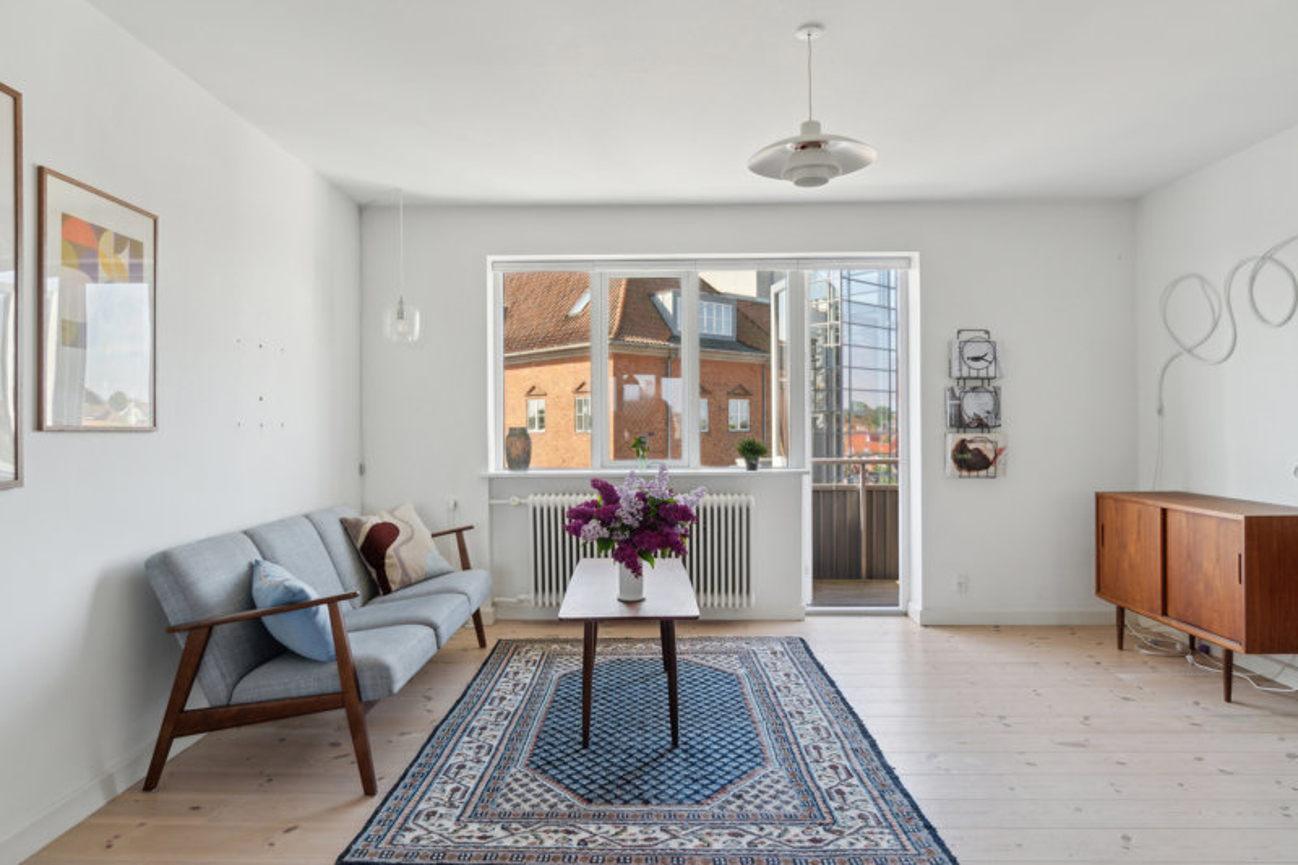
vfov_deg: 56.1
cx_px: 649
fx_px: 811
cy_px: 432
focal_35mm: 22
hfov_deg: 77.3
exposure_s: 1/30
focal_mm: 15
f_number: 8
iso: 200
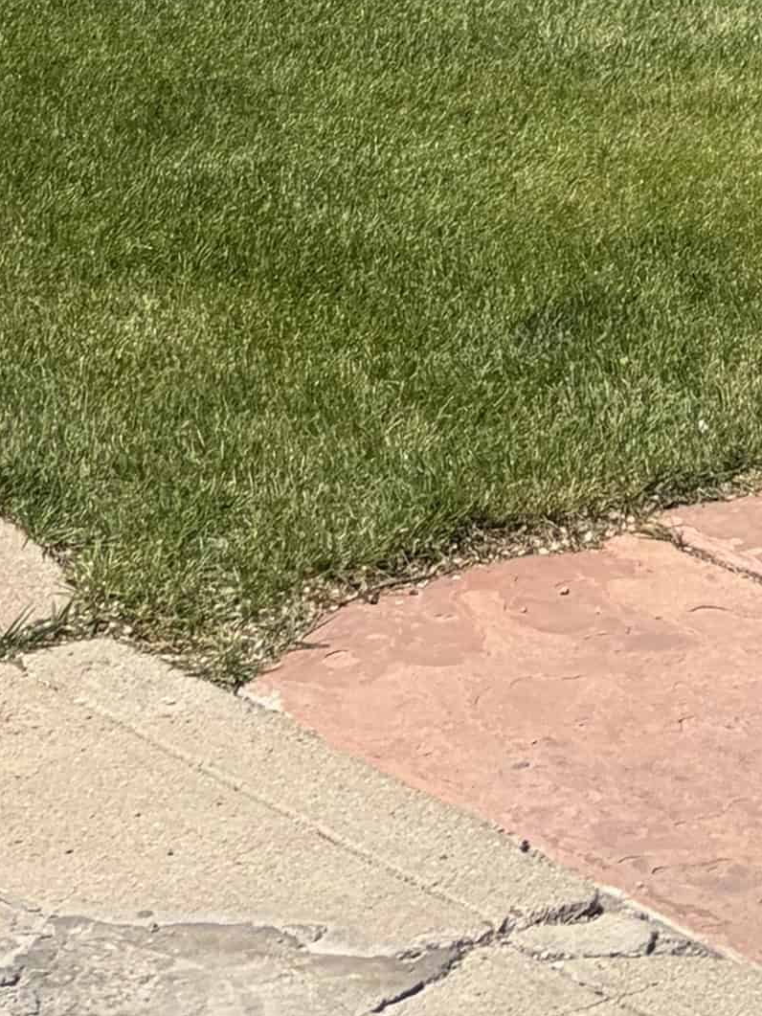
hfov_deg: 10.3
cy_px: -1656
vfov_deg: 11.1
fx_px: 4108
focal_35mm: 140
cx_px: 1067
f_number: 1.6
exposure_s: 1/6993
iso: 64
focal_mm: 6
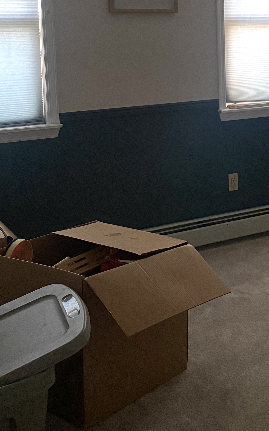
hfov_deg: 23.3
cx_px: 243
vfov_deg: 36.7
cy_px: 109
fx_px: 633
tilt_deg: -5.4
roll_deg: +1.0
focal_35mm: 54
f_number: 1.8
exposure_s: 1/60
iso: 250
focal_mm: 4.25
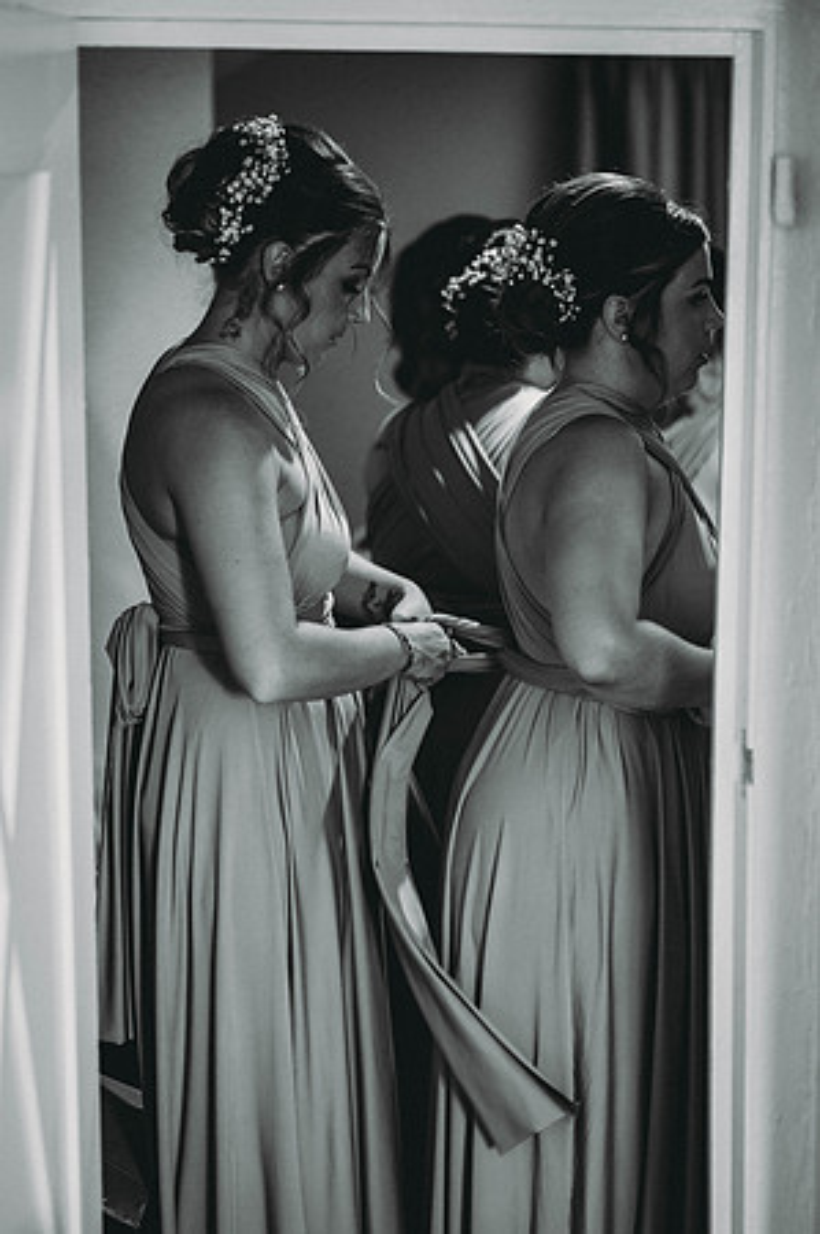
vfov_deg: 23.9
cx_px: 410
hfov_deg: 16.0
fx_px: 2911
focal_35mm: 85
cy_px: 617
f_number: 2
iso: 2000
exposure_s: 1/160
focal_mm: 85
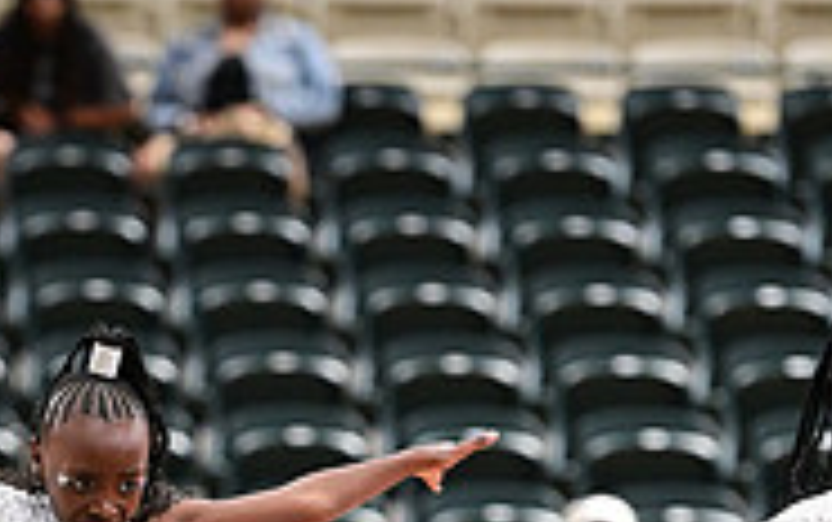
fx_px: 12664
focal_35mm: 558
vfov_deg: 2.4
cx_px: 193
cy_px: 752
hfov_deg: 3.8
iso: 6400
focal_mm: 175
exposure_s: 1/1000
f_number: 3.2
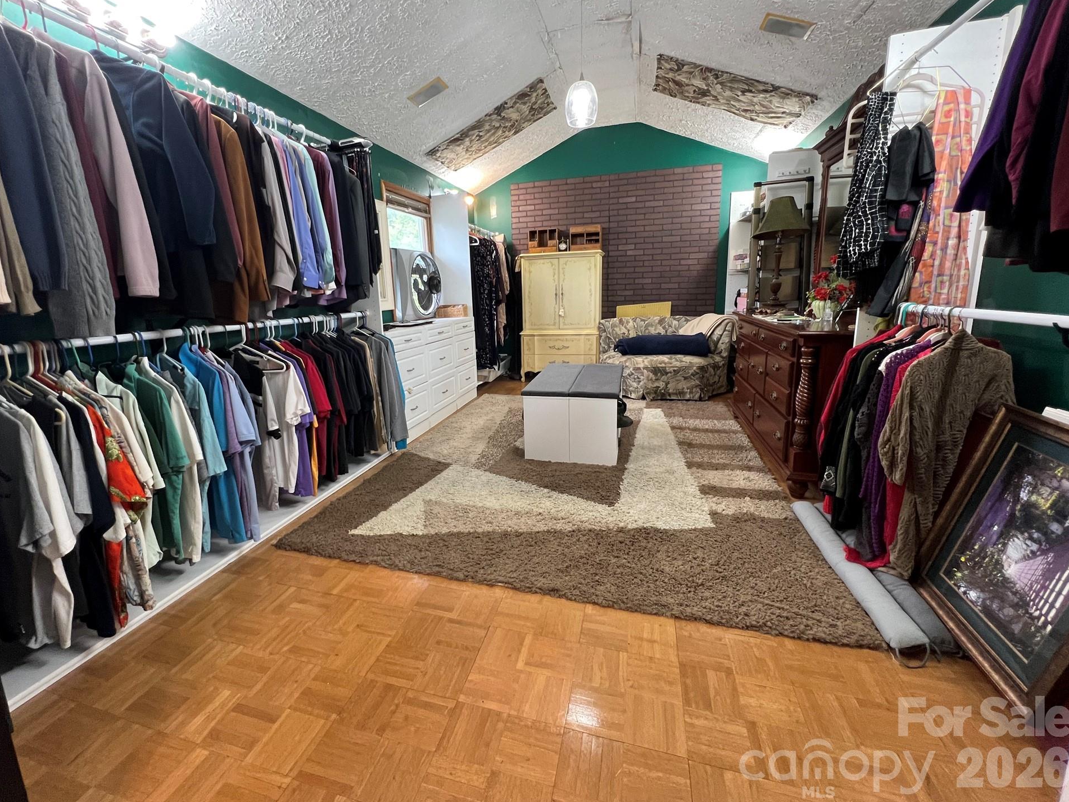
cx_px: 502
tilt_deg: -10.8
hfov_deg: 101.9
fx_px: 432
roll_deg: +2.3
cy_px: 376
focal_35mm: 14
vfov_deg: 85.6
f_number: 1.8
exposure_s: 1/60
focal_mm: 1.57
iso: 200
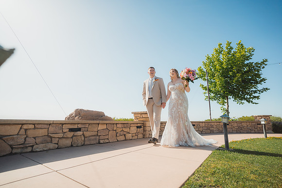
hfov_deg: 90.0
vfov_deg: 67.4
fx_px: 141
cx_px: 141
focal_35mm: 18
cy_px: 94
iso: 125
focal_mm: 18
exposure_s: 1/2500
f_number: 2.8
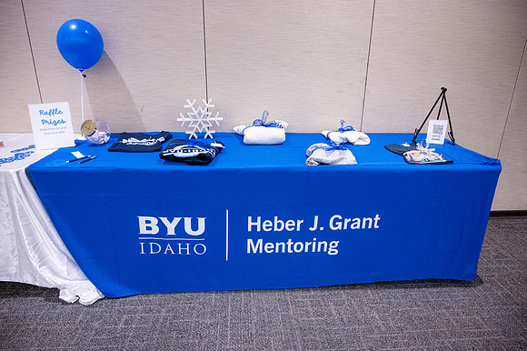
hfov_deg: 73.5
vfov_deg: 52.9
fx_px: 353
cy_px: 176
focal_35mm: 24
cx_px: 264
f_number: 4
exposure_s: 1/200
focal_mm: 24
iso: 1600
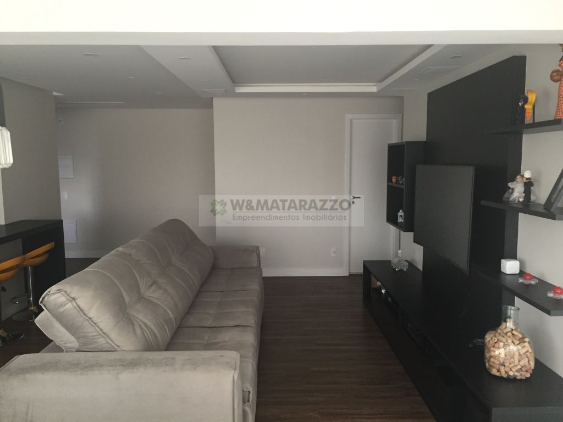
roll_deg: +0.0
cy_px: 211
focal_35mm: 29
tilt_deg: -7.8
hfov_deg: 61.7
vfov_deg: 48.2
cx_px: 282
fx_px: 472
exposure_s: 1/30
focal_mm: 4.15
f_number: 2.2
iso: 125
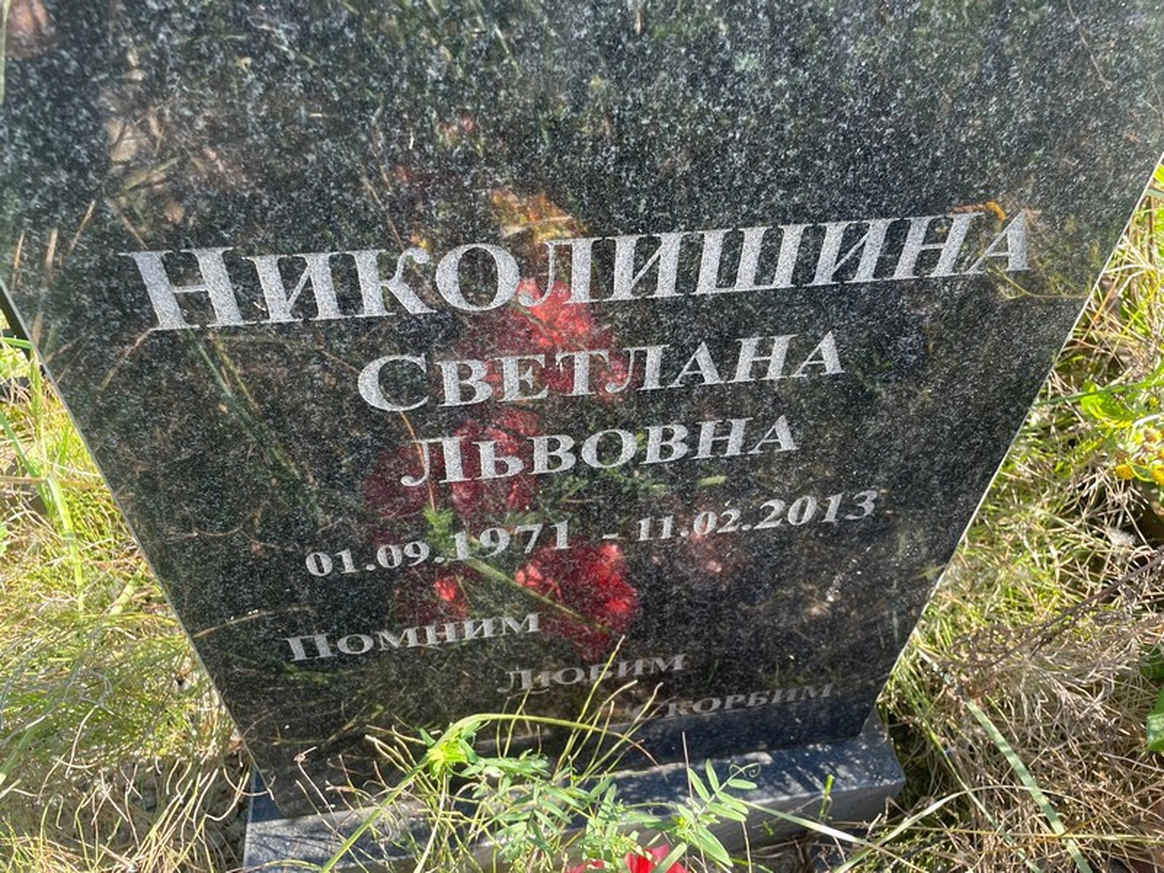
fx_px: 874
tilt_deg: -45.6
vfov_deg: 53.1
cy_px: 436
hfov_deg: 67.3
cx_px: 582
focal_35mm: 26
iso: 32
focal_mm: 4.2
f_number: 1.6
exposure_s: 1/127
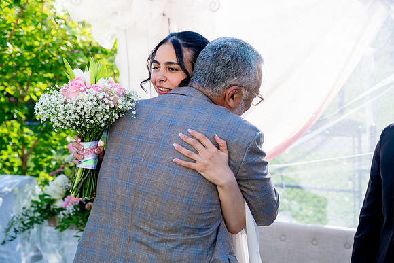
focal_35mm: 43
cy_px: 132
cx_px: 197
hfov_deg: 45.4
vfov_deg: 31.2
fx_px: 471
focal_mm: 43
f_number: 3.5
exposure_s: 1/500
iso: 200
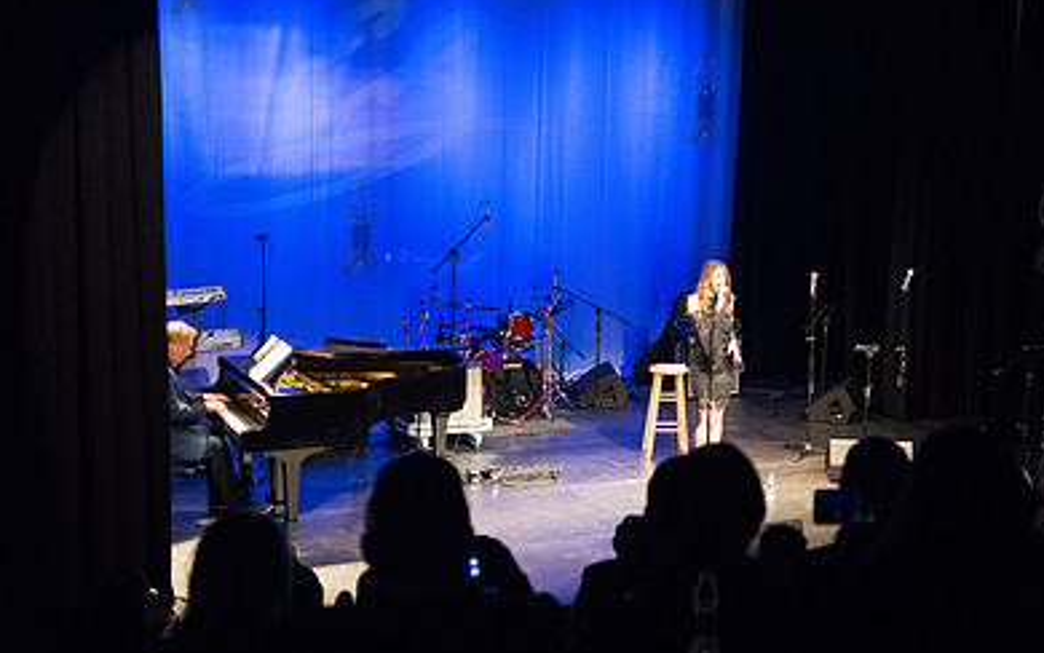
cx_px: 704
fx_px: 1508
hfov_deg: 37.7
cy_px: 355
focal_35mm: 53
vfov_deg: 24.4
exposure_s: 1/200
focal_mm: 35
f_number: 2.5
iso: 4000
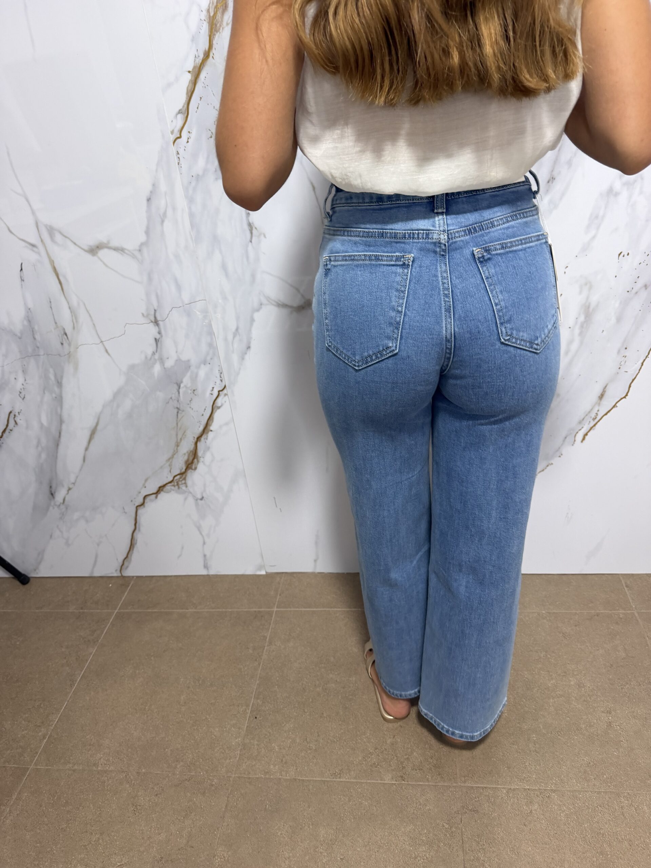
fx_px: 602
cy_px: 434
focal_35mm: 24
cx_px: 326
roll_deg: +7.6
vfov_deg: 71.6
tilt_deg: -29.8
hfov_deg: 56.8
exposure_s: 1/50
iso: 160
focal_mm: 6.76
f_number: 1.78
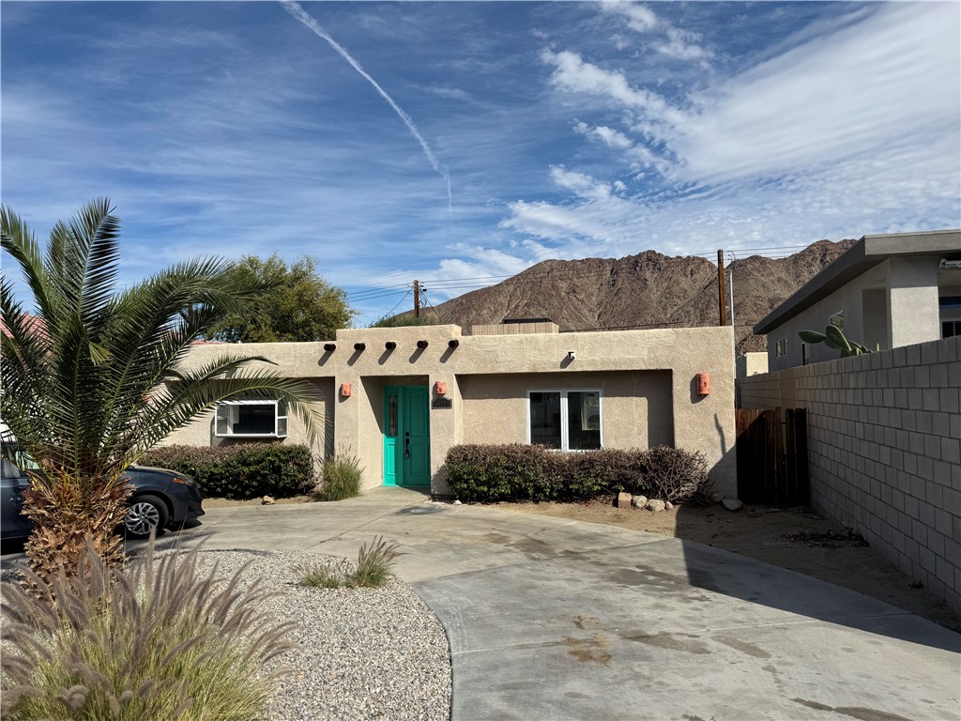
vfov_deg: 56.8
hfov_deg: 71.6
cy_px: 360
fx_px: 666
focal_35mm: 24
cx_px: 480
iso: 80
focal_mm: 6.76
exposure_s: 1/8130
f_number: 1.78
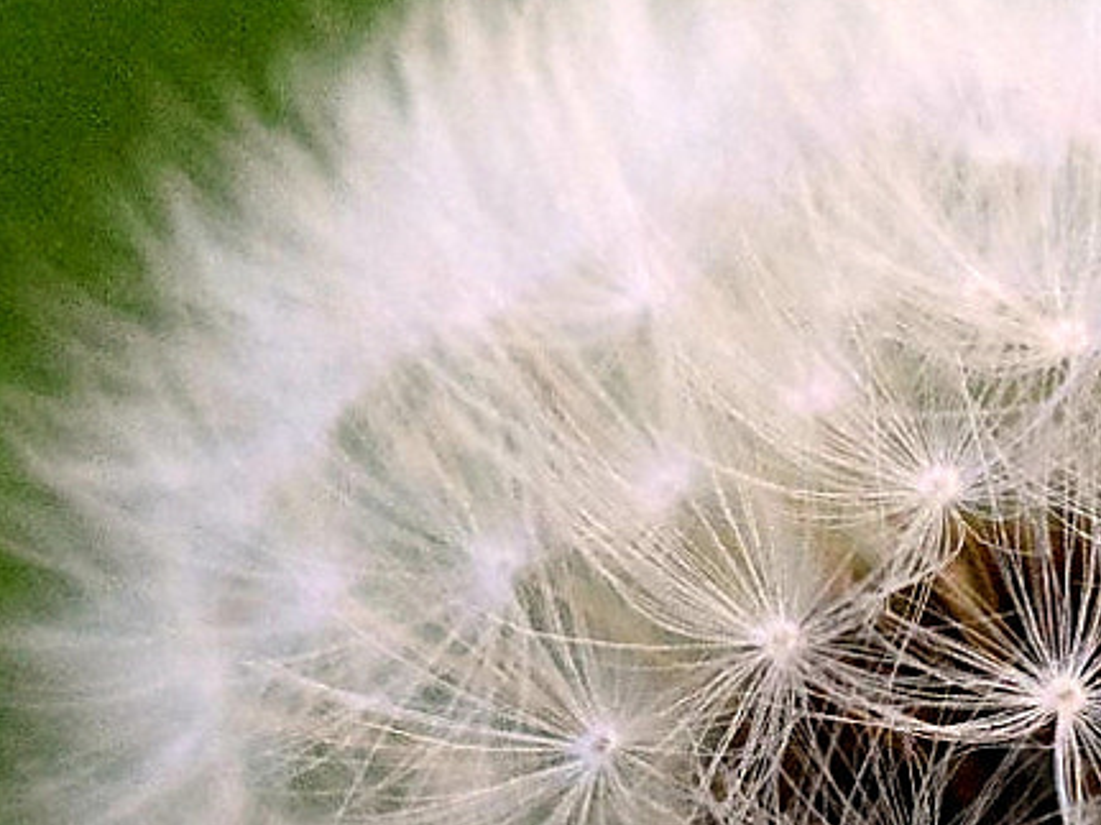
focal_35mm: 295
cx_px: 1346
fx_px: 9373
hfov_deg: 6.7
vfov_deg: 5.0
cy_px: 859
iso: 12800
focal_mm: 55
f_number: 9
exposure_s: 1/4000
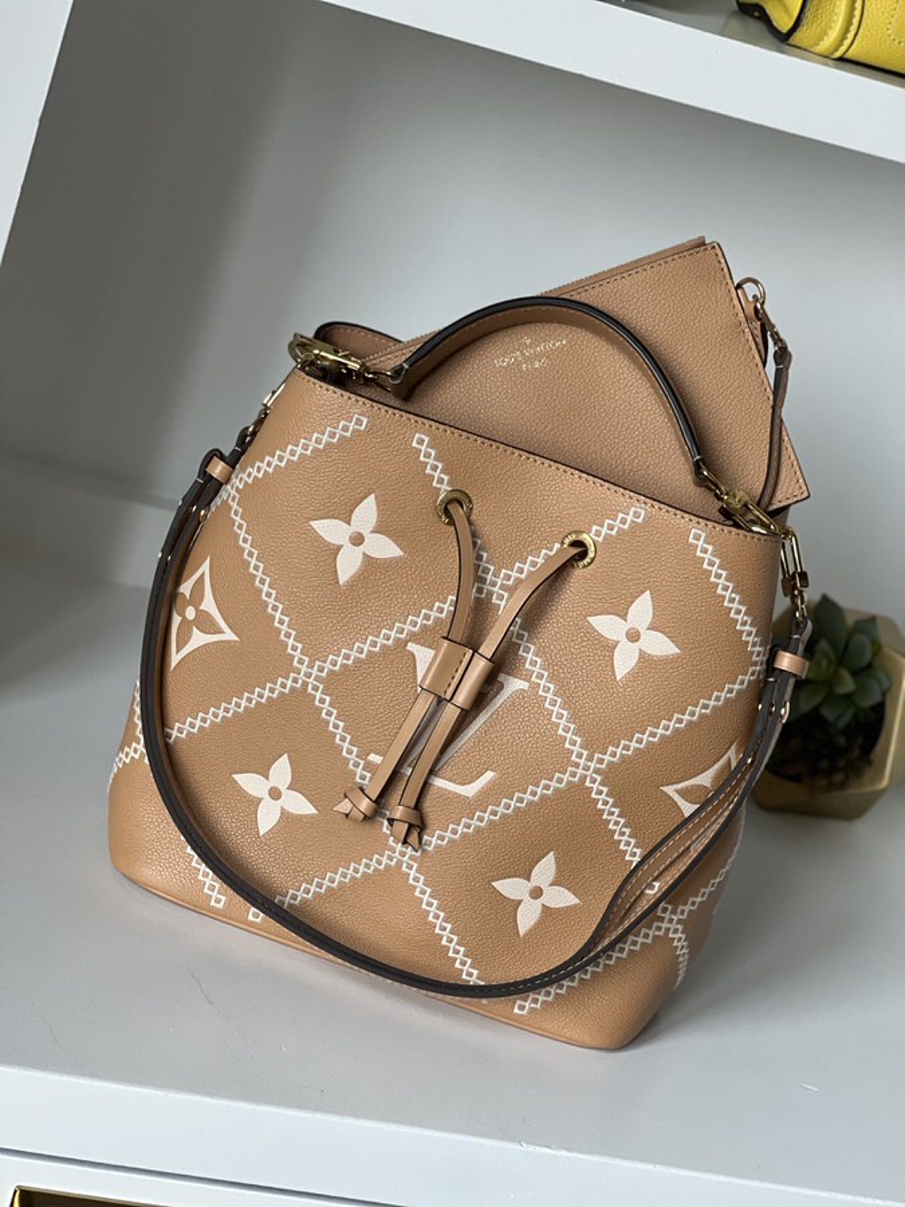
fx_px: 2684
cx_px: 452
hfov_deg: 19.1
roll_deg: -19.9
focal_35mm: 77
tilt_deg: -19.2
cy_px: 604
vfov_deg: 25.3
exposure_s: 1/121
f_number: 2.8
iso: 200
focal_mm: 9
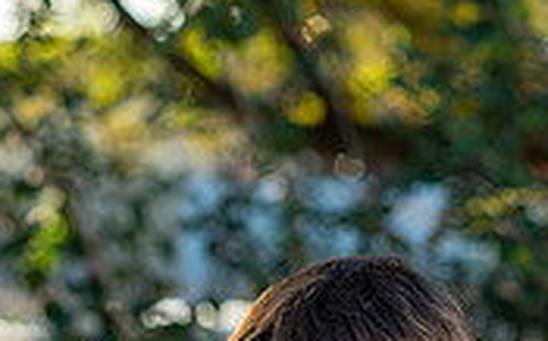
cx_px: 396
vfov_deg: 5.7
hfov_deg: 9.4
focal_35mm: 223
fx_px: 3327
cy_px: 688
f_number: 4
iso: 200
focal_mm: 85
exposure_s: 1/200
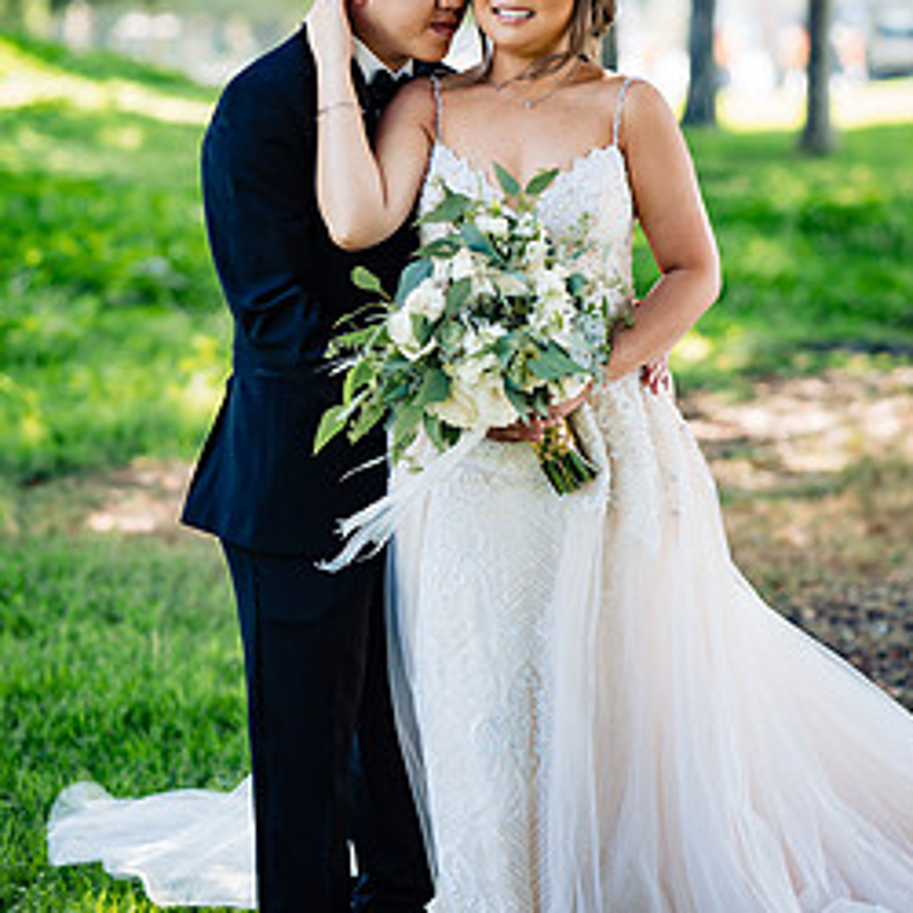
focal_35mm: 130
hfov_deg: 13.4
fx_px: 3879
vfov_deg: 13.4
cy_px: 376
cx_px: 489
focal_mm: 85
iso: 160
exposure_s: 1/250
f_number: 2.2
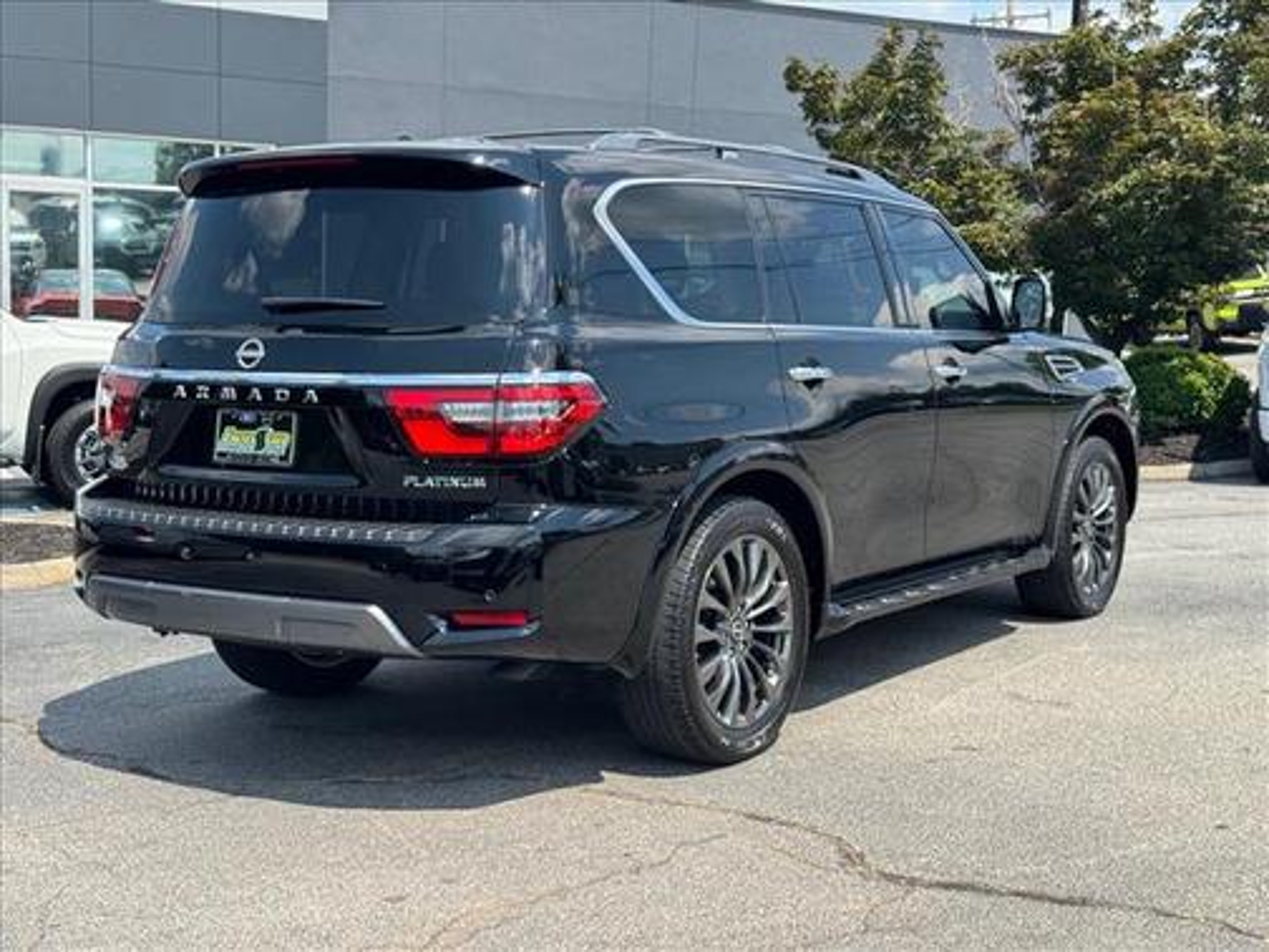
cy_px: 476
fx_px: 1760
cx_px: 634
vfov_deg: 30.3
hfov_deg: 39.7
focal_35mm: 48
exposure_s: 1/1818
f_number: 1.78
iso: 64
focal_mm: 6.76
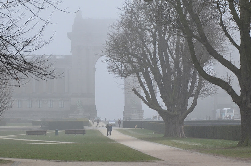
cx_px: 166
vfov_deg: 7.3
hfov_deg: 11.1
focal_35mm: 186
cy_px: 79
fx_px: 1294
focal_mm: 58
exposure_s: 1/400
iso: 400
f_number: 5
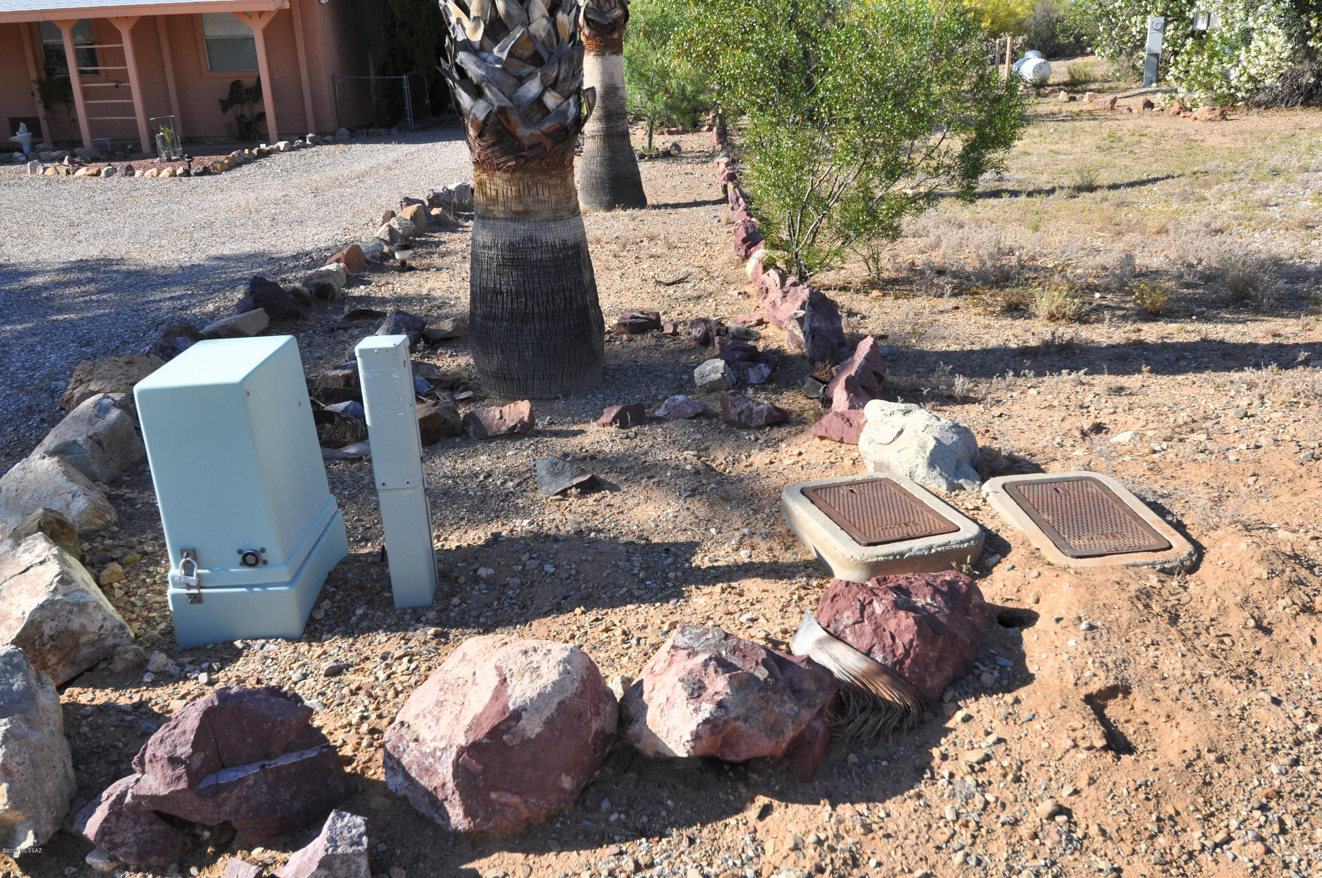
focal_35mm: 33
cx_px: 661
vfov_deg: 39.9
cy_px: 439
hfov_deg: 57.3
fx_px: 1210
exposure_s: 1/320
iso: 200
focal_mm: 22
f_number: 9
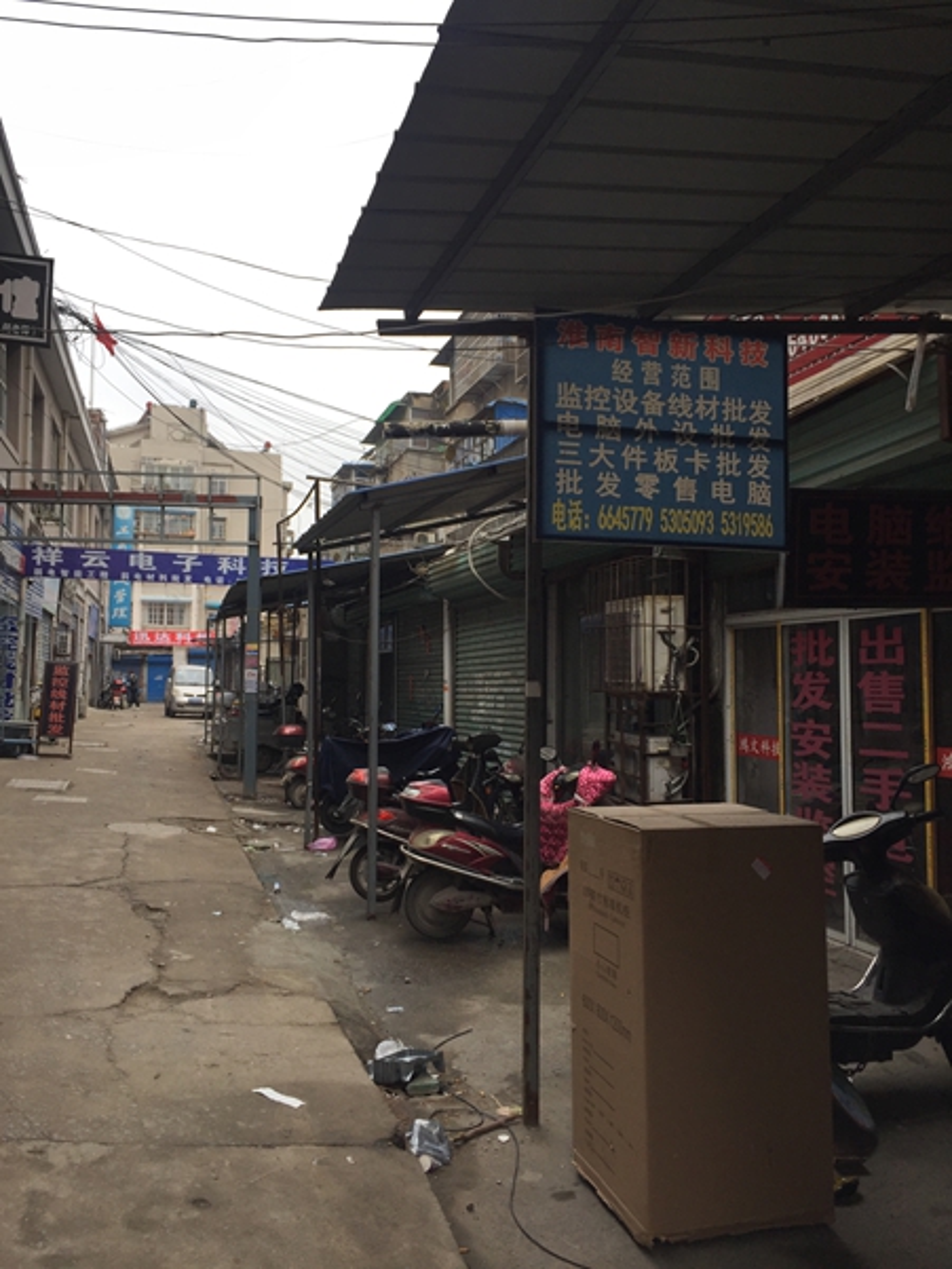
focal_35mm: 29
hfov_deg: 48.2
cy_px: 634
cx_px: 476
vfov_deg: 61.6
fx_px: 1063
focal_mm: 4.15
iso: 32
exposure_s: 1/507
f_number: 2.2
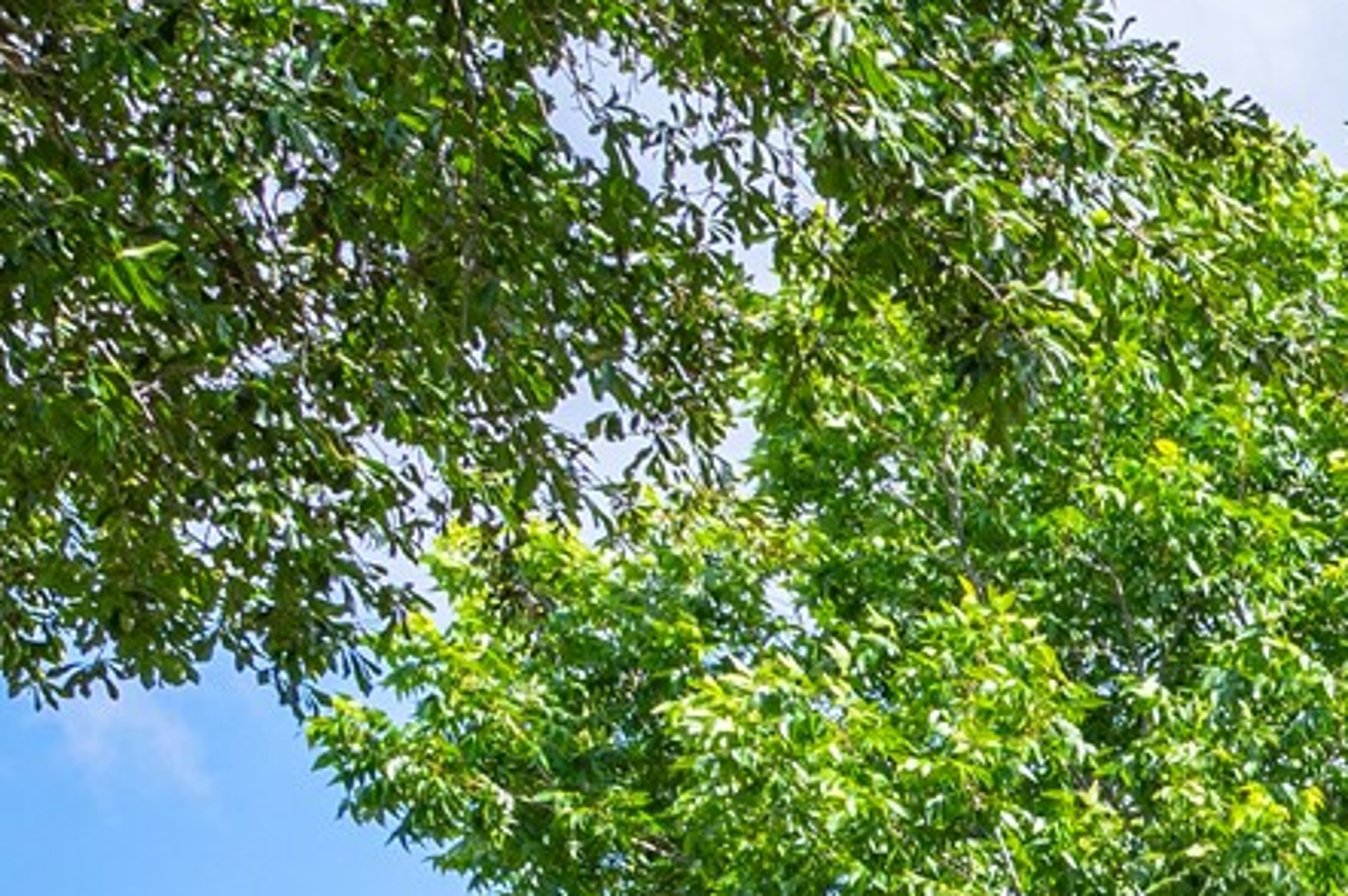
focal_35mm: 118
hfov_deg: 13.3
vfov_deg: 10.1
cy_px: 2139
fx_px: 4415
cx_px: 3169
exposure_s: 1/80
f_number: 11
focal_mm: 24
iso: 125
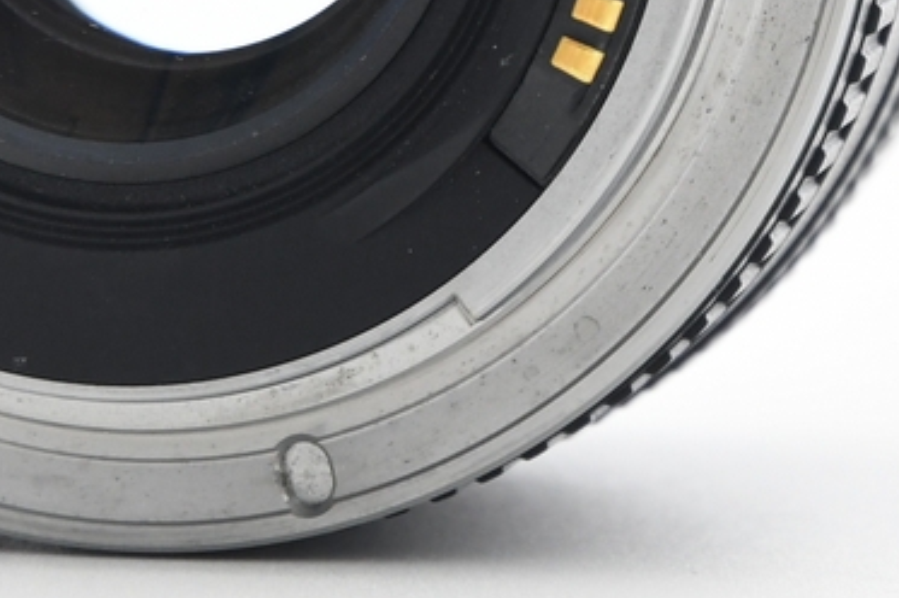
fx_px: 12051
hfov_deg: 4.3
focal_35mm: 483
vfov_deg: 2.8
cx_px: 318
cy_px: -205
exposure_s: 1/125
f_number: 8
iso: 1000
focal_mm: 80
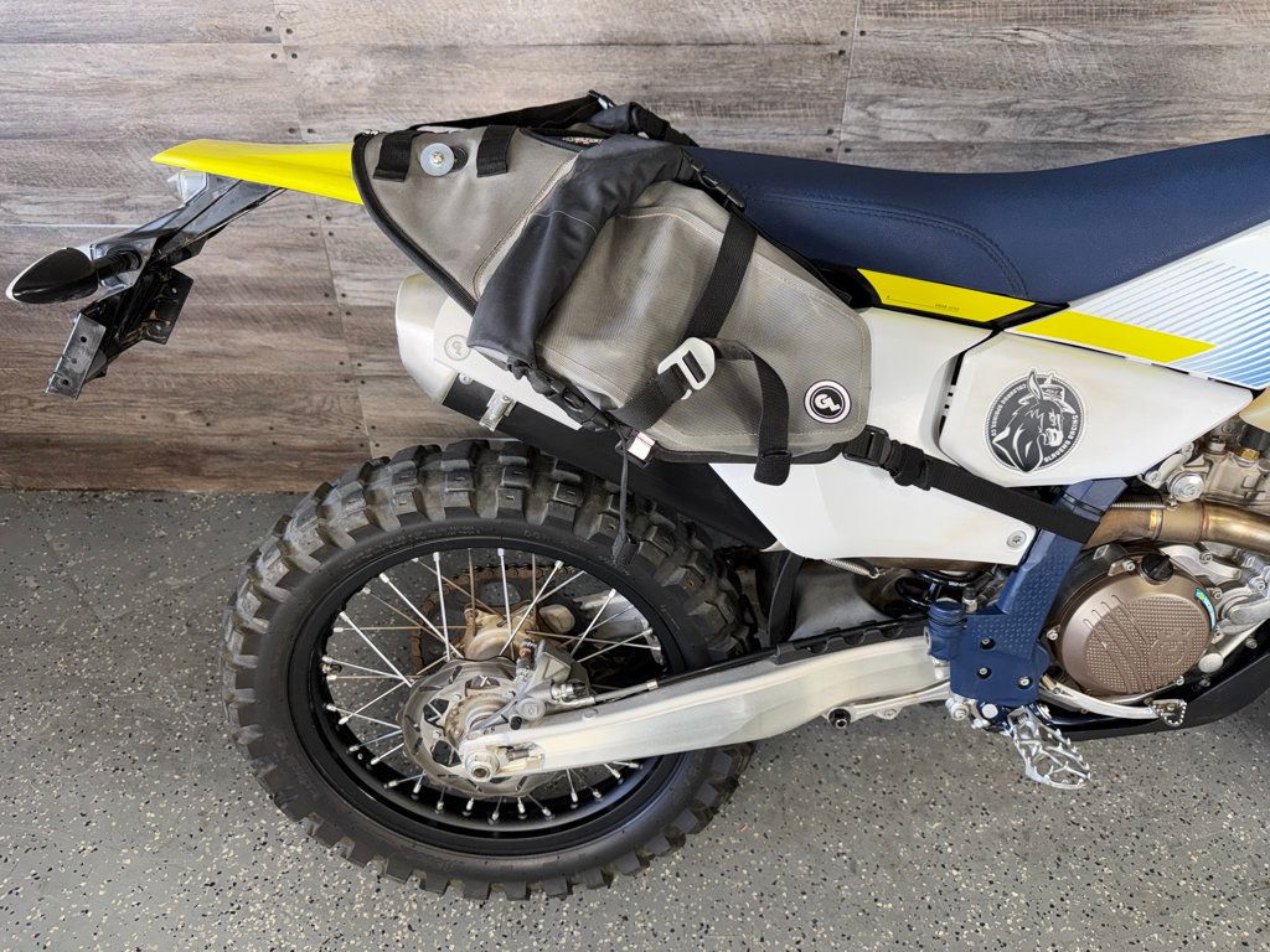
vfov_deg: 56.8
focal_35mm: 24
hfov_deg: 71.6
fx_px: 881
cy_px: 476
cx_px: 635
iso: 50
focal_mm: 6.76
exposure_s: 1/46
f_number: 1.78
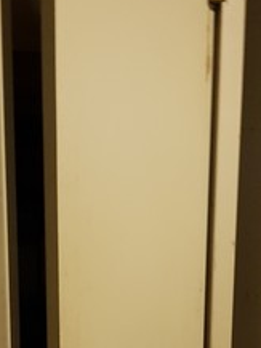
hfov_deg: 20.4
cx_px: 96
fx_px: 723
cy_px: 354
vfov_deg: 25.6
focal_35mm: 72
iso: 250
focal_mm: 4.2
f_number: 1.7
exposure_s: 1/10
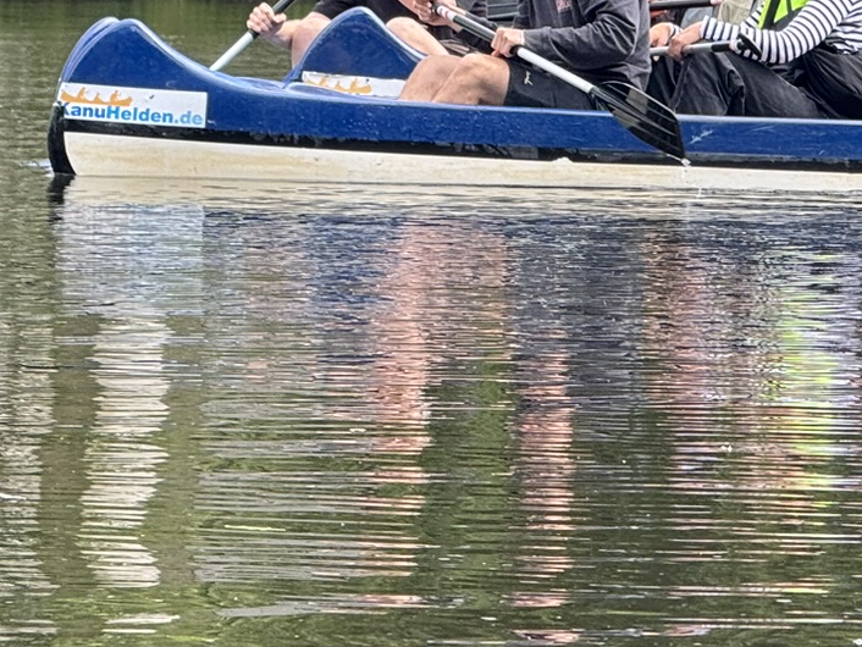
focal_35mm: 348
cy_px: 84
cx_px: 1038
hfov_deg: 5.7
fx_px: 8669
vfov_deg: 4.3
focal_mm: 15.66
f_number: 2.8
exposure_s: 1/178
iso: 50
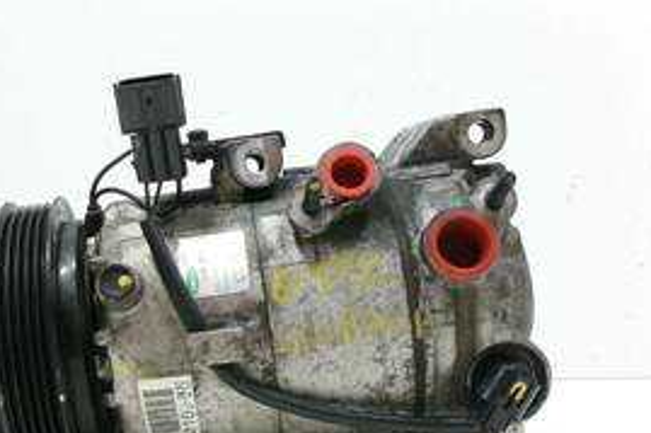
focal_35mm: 52
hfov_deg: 37.8
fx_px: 940
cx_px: 218
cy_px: 237
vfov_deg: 25.9
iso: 318
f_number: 3.9
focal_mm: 5.1
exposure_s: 1/34
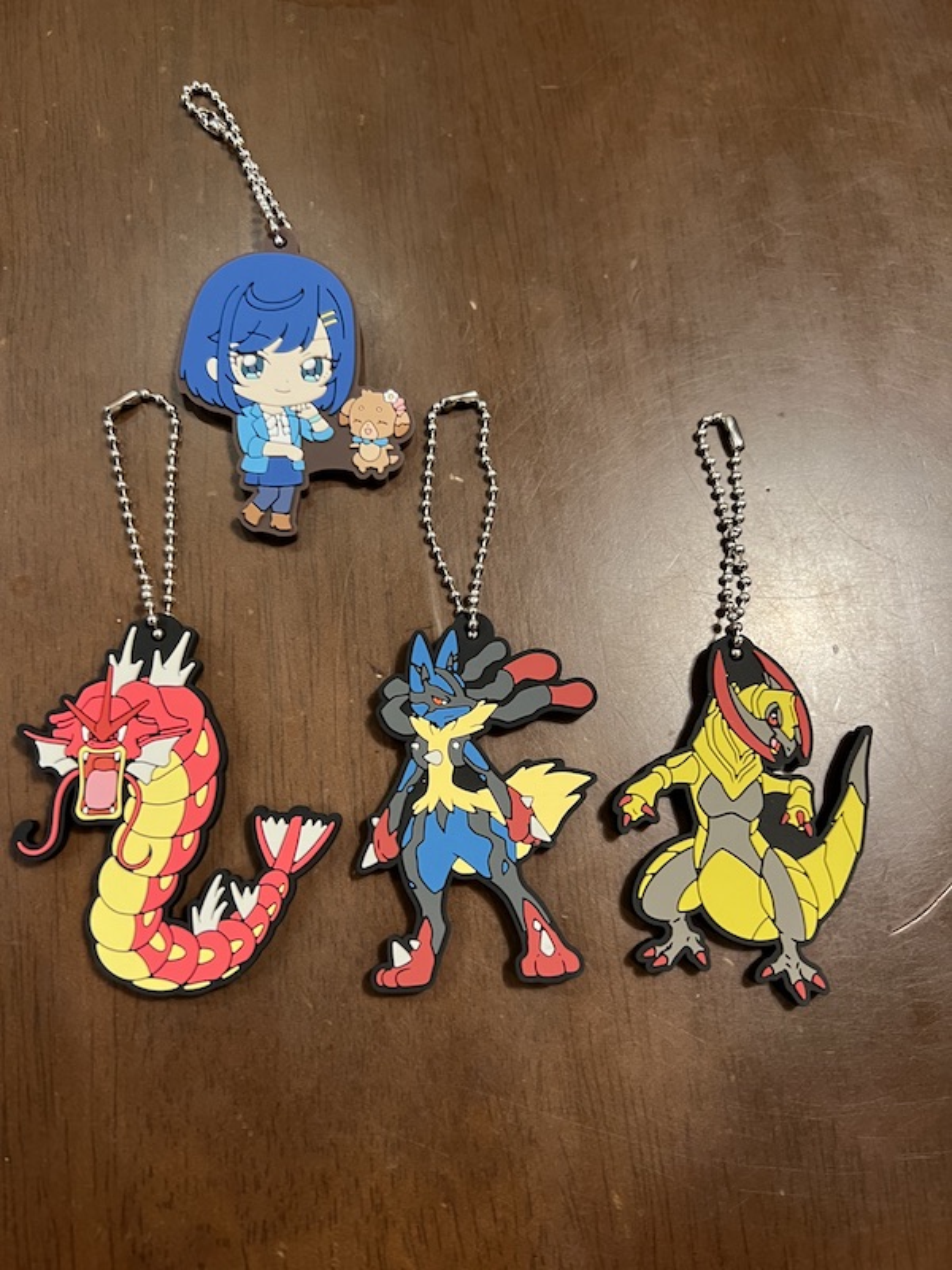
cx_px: 476
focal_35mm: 26
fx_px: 953
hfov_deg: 53.1
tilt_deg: -75.4
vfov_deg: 67.3
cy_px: 635
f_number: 1.5
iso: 250
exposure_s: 1/50
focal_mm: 5.7
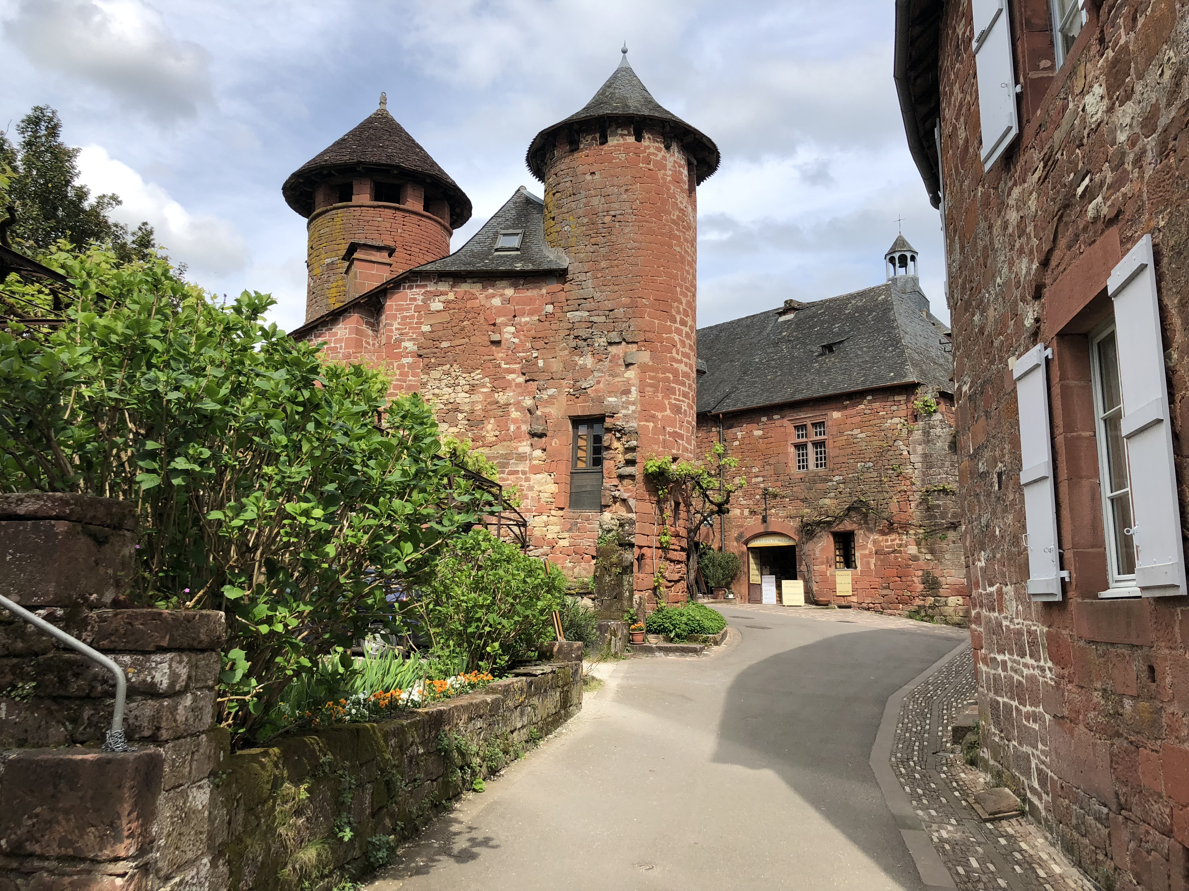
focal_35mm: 28
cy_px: 446
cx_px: 594
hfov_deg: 63.4
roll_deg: +0.5
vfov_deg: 49.7
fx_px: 962
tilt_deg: +11.1
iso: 20
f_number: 1.8
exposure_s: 1/1230
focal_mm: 4
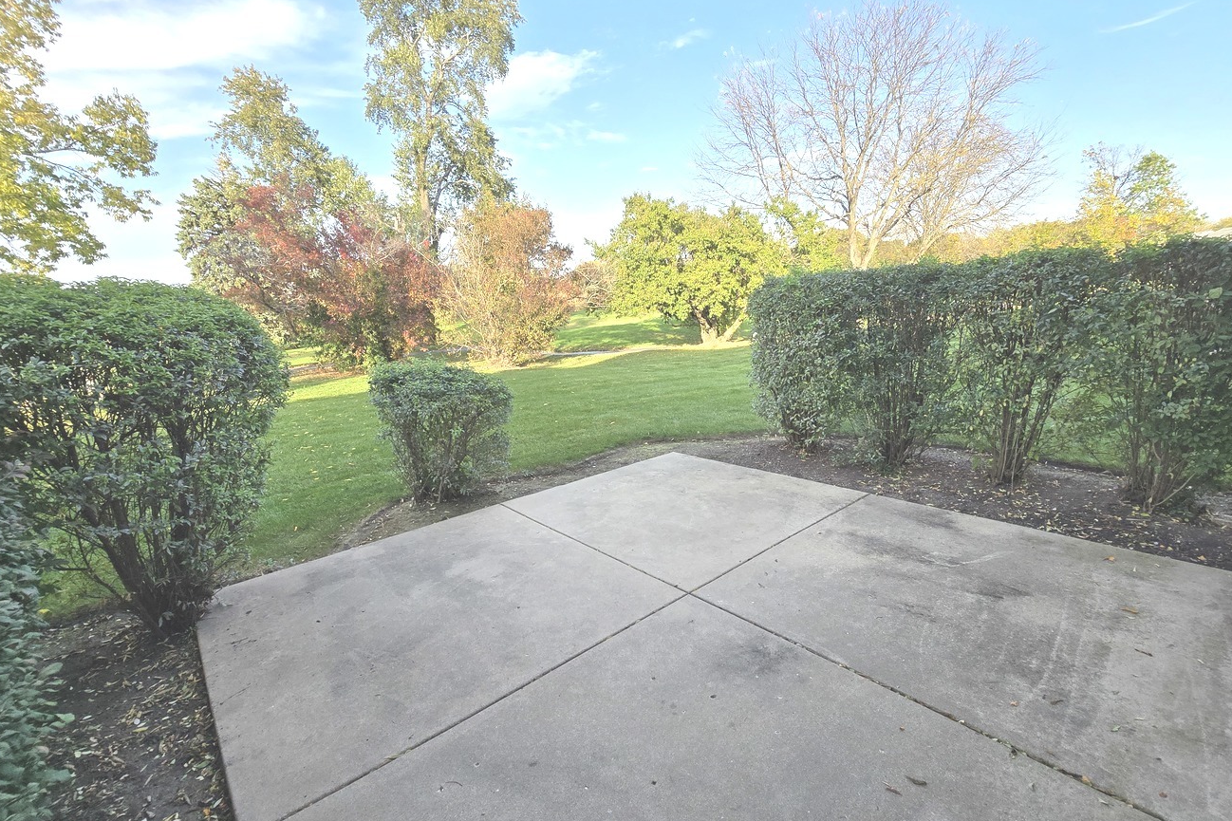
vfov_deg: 77.0
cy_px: 458
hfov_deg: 100.4
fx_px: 513
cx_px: 627
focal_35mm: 15
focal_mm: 2.2
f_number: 2.2
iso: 50
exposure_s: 1/638
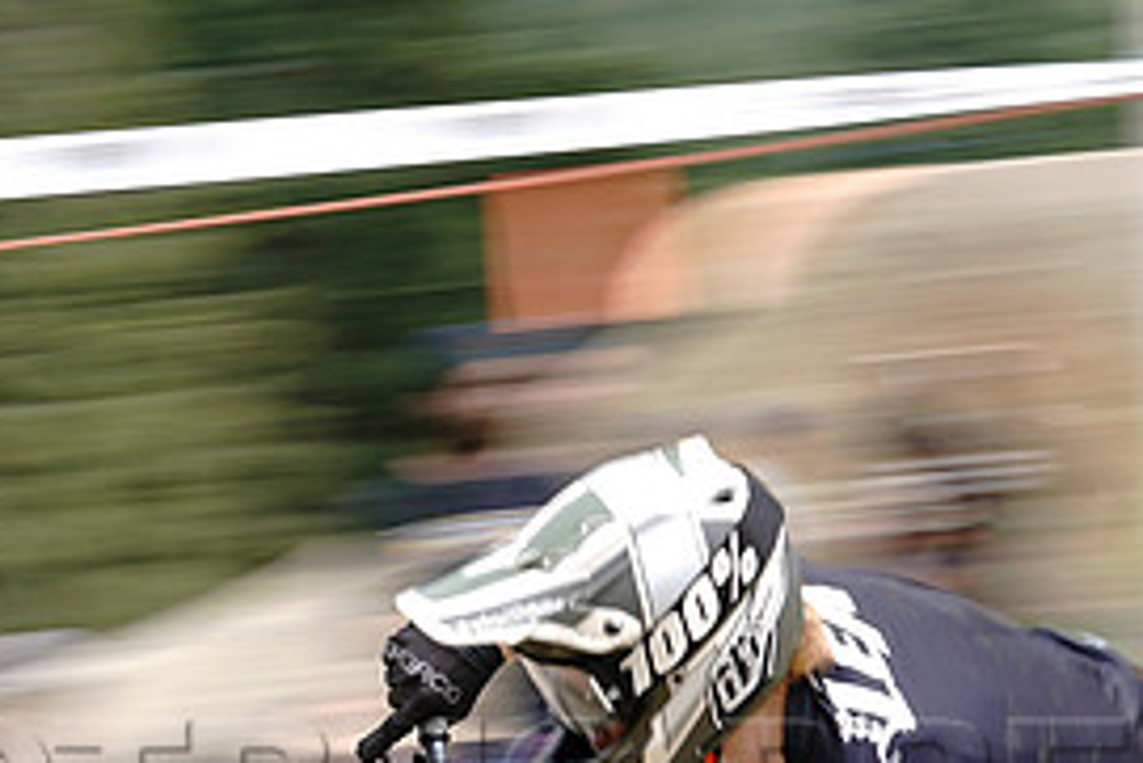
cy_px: 748
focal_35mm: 150
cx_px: 418
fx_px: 4765
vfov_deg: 9.1
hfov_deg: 13.7
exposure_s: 1/60
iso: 125
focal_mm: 70
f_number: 10
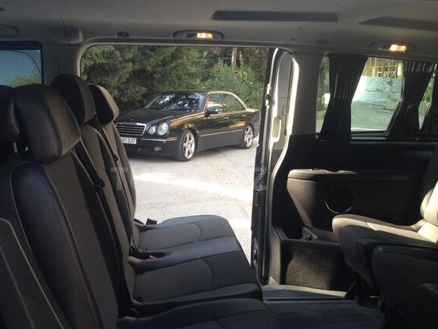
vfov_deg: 37.7
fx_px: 481
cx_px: 189
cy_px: 179
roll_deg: +0.7
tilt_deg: -11.2
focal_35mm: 38
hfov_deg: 48.8
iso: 50
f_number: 2.4
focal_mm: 4.12
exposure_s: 1/120
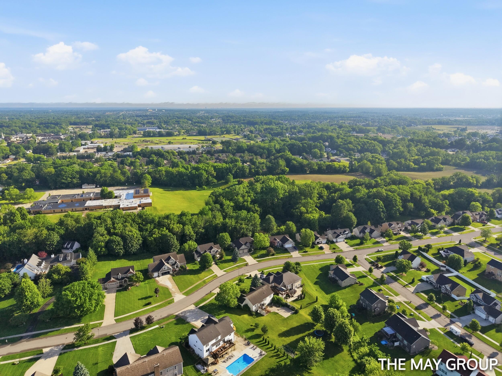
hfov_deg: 71.6
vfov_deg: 56.8
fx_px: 348
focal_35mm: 24
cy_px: 188
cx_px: 251
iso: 400
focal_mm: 8.7
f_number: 1.8
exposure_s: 1/8000
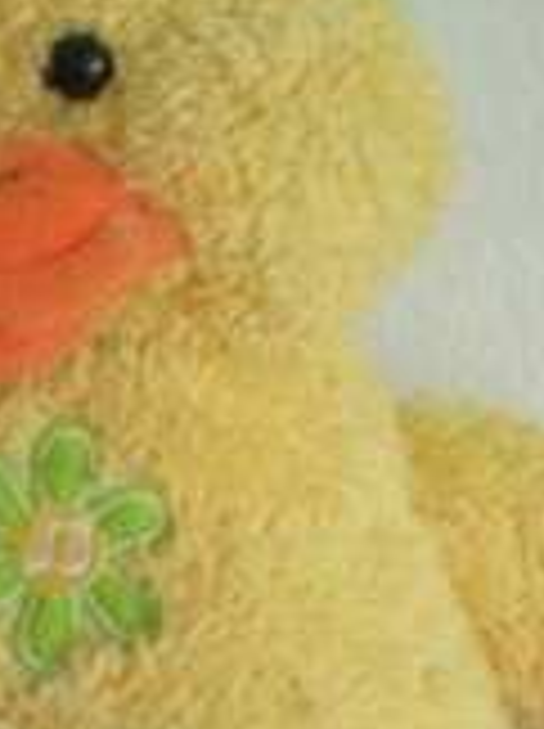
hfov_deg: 12.0
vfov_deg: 16.0
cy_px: 616
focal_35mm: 122
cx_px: 67
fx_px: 2563
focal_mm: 6.3
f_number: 3.1
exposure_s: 1/22.6
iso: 200
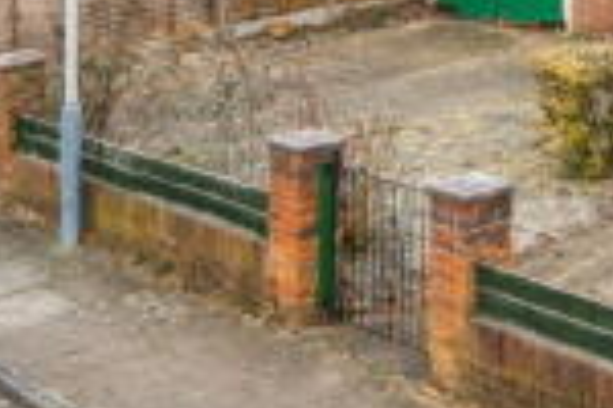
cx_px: 691
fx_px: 1294
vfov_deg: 16.6
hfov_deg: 24.7
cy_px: -169
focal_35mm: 76
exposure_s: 1/200
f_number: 5.6
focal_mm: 24
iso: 320
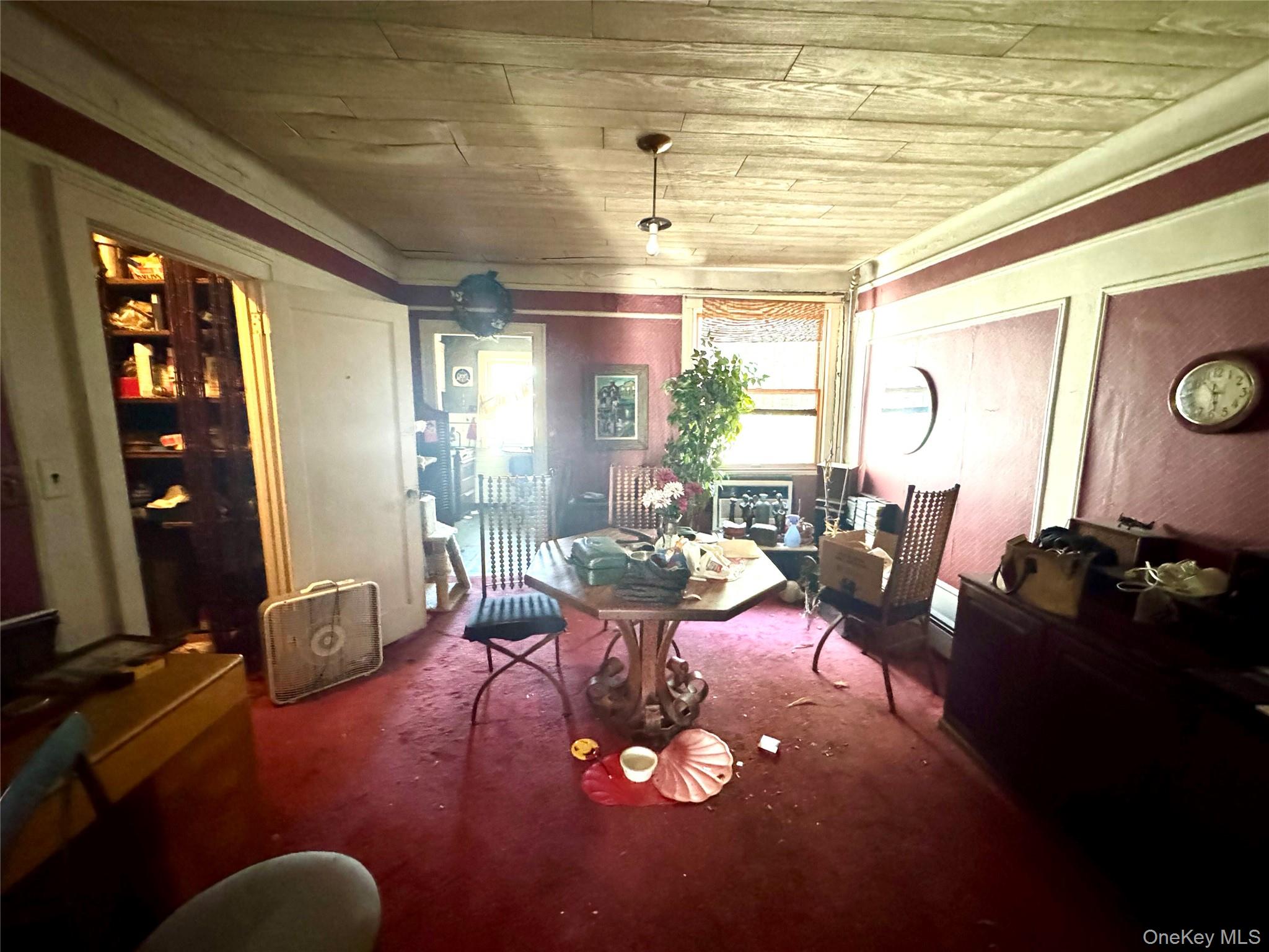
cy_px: 476
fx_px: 513
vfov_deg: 85.7
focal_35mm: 14
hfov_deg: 102.1
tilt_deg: -8.5
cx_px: 634
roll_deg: +0.4
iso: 1250
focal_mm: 2.22
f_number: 2.2
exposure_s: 1/60
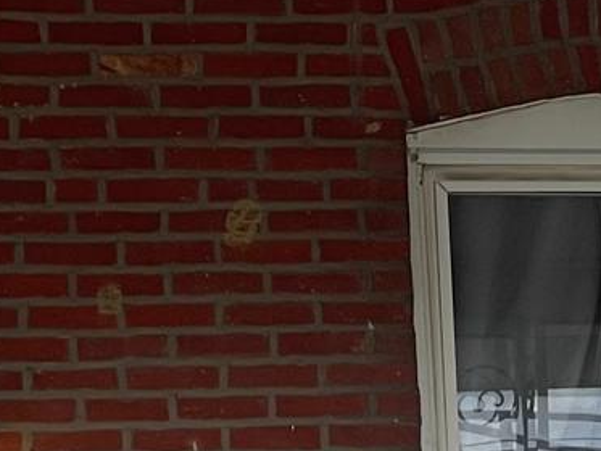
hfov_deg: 5.6
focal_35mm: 351
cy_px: 931
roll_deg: +2.5
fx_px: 6096
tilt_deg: +2.0
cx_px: 659
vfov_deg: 4.2
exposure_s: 1/210
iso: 20
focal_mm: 7.5
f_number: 2.2
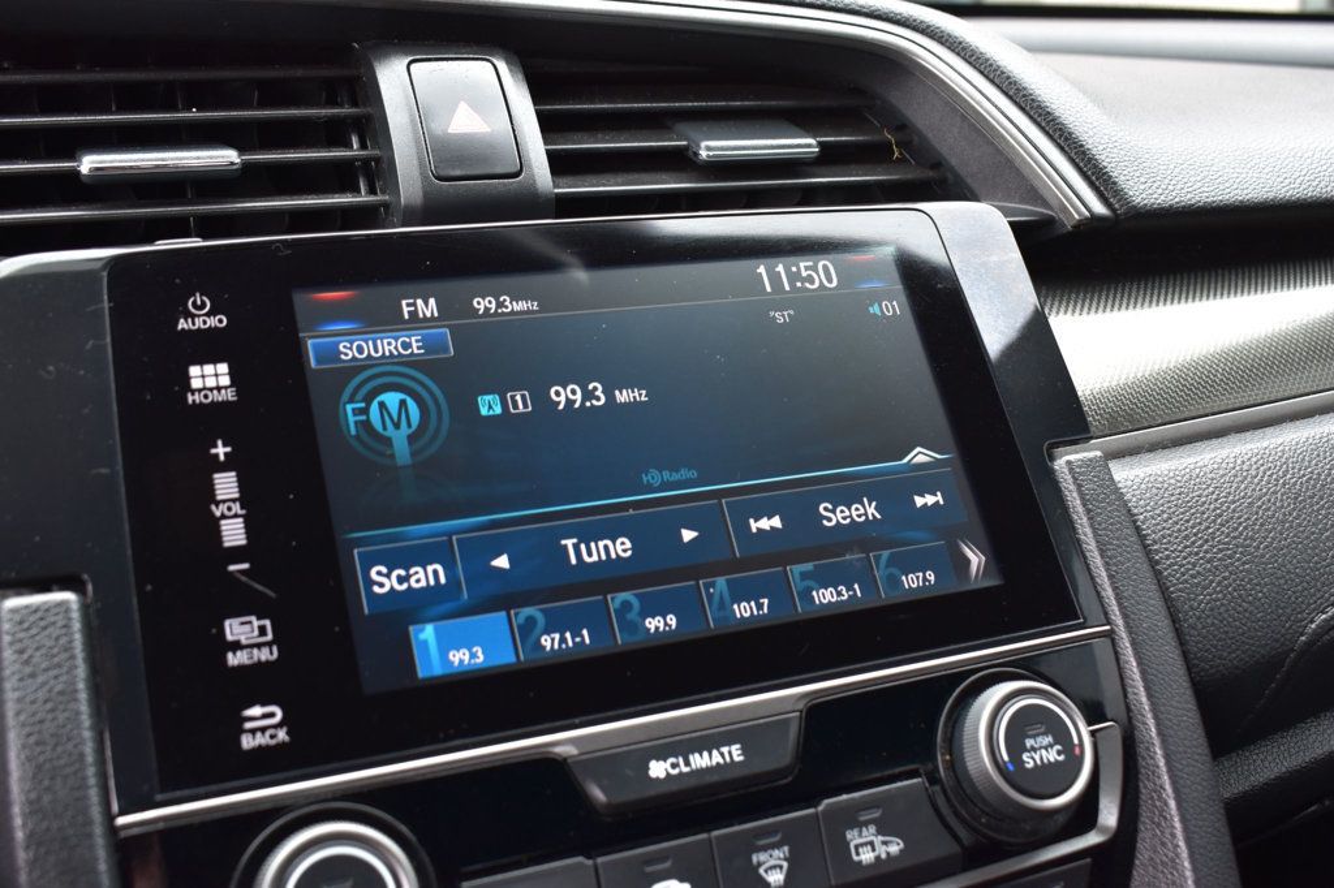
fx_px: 1445
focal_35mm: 39
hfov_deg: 49.6
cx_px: 667
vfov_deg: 34.2
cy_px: 444
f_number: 8
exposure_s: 1/50
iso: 400
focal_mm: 26
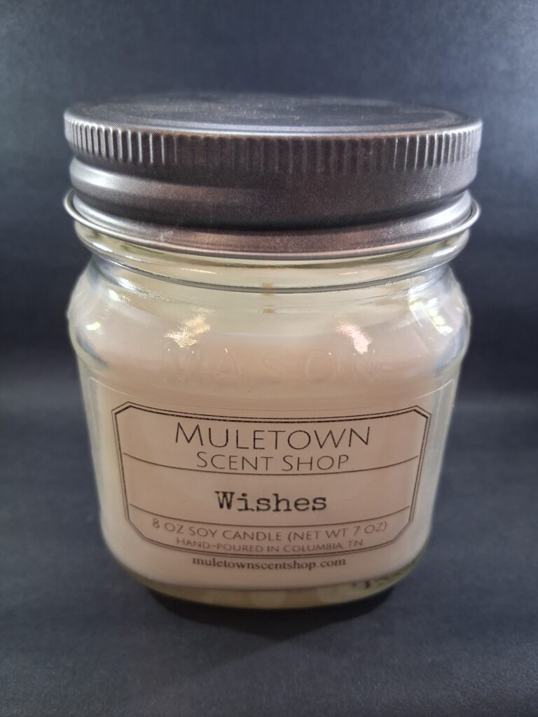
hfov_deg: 53.1
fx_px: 539
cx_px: 269
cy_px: 358
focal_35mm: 26
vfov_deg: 67.3
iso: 320
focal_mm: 3.98
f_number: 1.8
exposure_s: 1/60
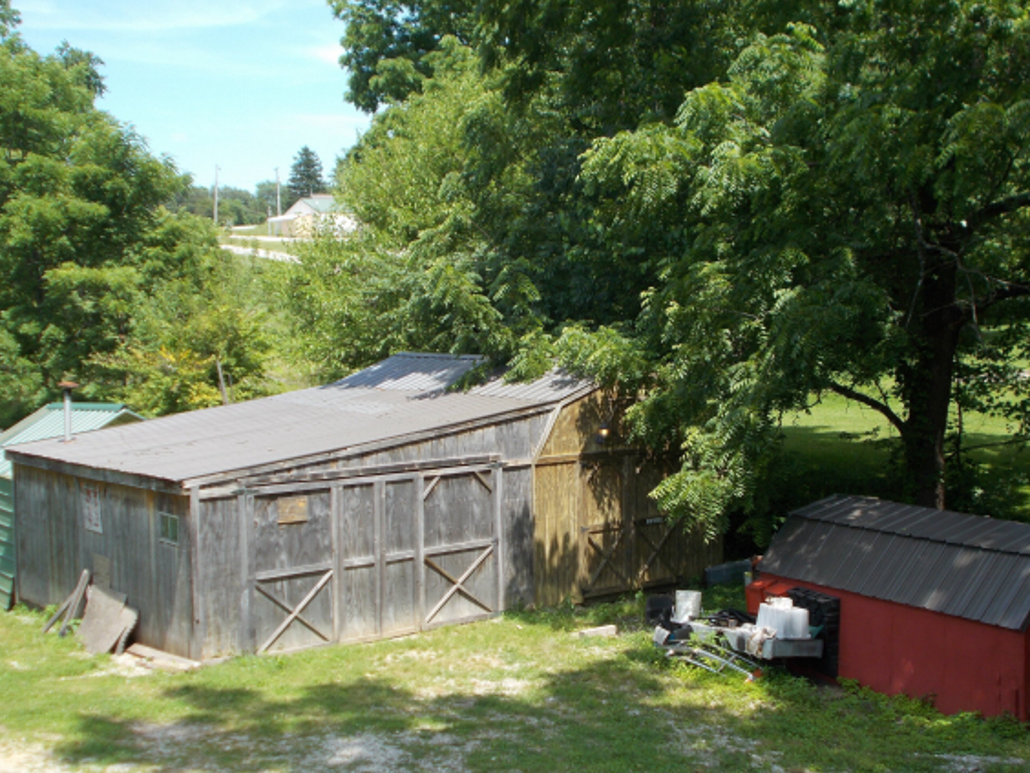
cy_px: 433
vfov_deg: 28.0
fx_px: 1547
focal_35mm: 52
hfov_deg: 36.8
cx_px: 567
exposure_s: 1/320
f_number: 4.2
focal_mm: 7.9
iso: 80
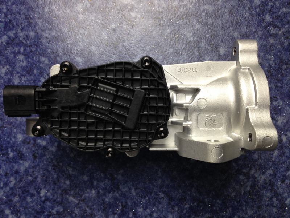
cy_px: 109
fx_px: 276
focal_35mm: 33
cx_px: 145
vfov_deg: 42.9
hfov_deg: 55.4
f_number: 2.4
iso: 50
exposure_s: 1/20
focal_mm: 4.12
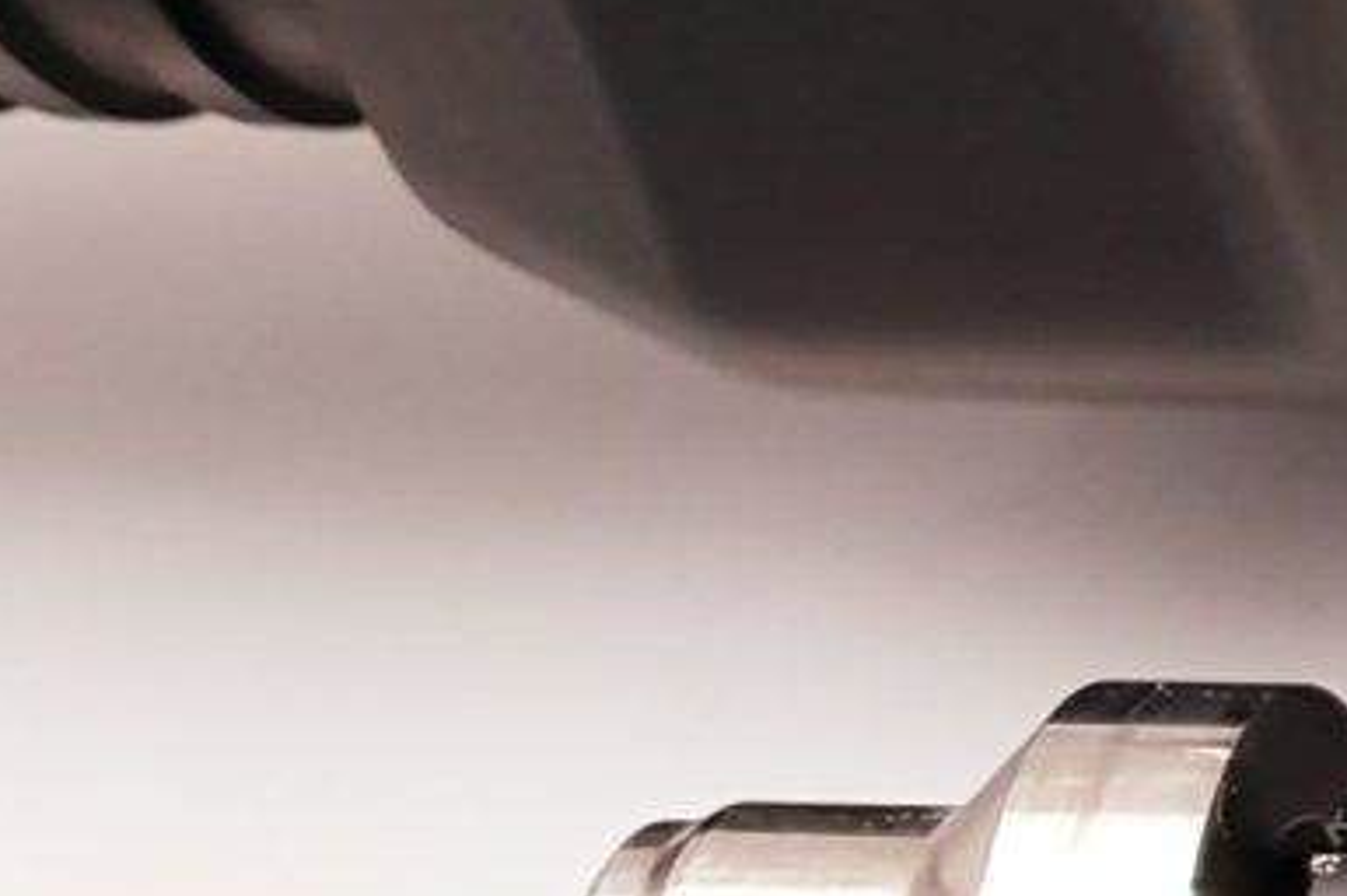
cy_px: 1106
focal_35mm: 180
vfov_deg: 7.5
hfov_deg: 8.9
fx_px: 6729
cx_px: 4296
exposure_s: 1/50
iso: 100
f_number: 2.4
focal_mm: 4.3
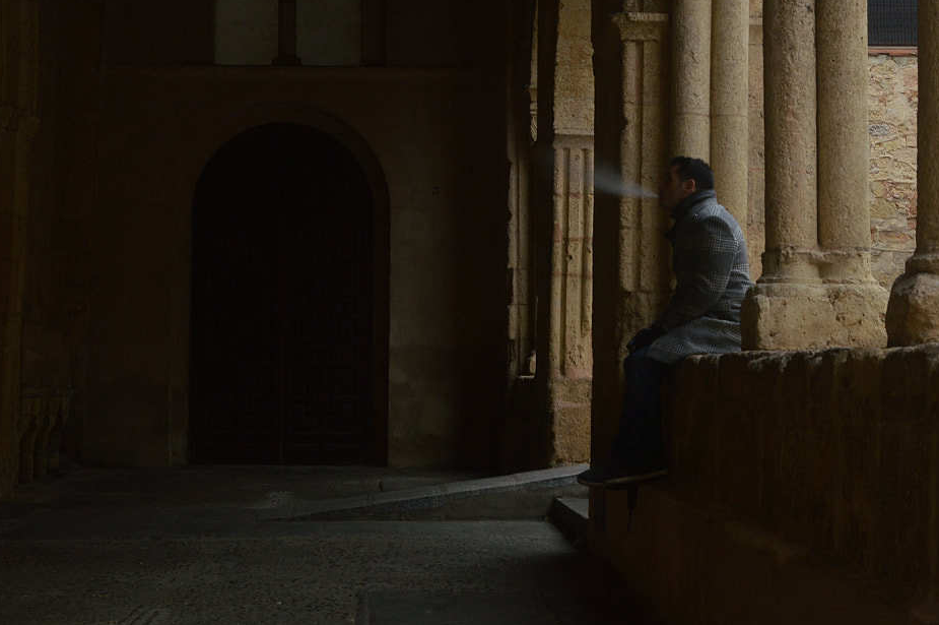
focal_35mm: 65
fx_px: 1690
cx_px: 408
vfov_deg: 20.8
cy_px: 202
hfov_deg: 31.0
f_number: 9
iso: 100
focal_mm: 25
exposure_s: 1/10
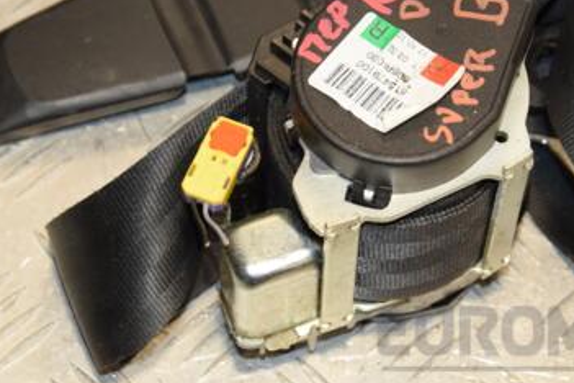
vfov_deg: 11.1
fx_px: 1961
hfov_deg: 16.6
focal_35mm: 123
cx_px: 347
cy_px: 113
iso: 800
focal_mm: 48
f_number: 7.1
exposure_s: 1/200
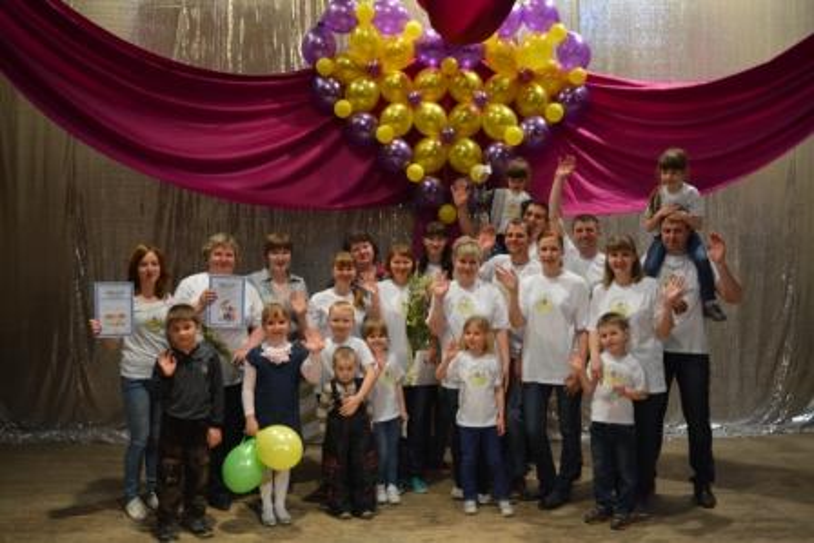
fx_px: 814
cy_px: 272
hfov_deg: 53.1
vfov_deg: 36.9
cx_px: 407
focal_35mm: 36
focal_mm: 24
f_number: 4
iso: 800
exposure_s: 1/60
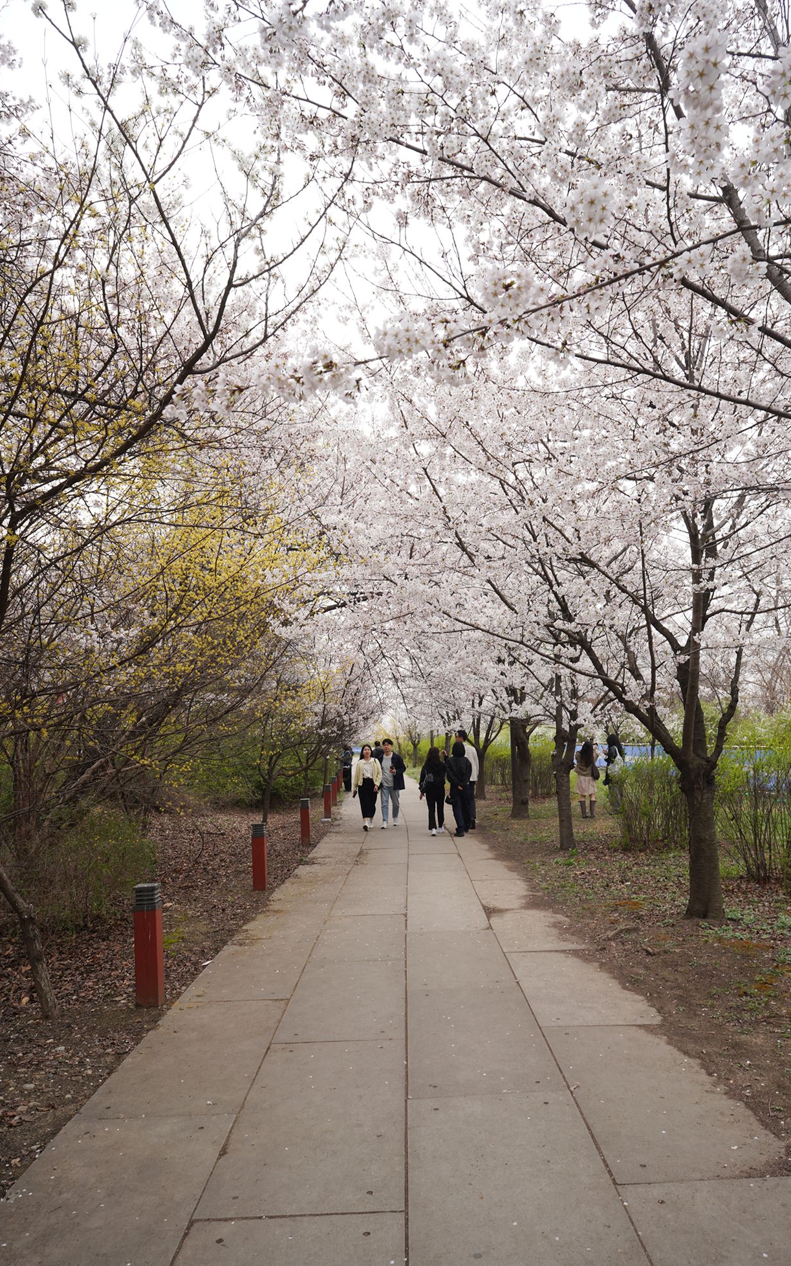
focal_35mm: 25
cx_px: 414
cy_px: 644
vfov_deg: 72.5
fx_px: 862
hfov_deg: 49.3
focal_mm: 24
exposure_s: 1/100
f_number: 8
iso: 100
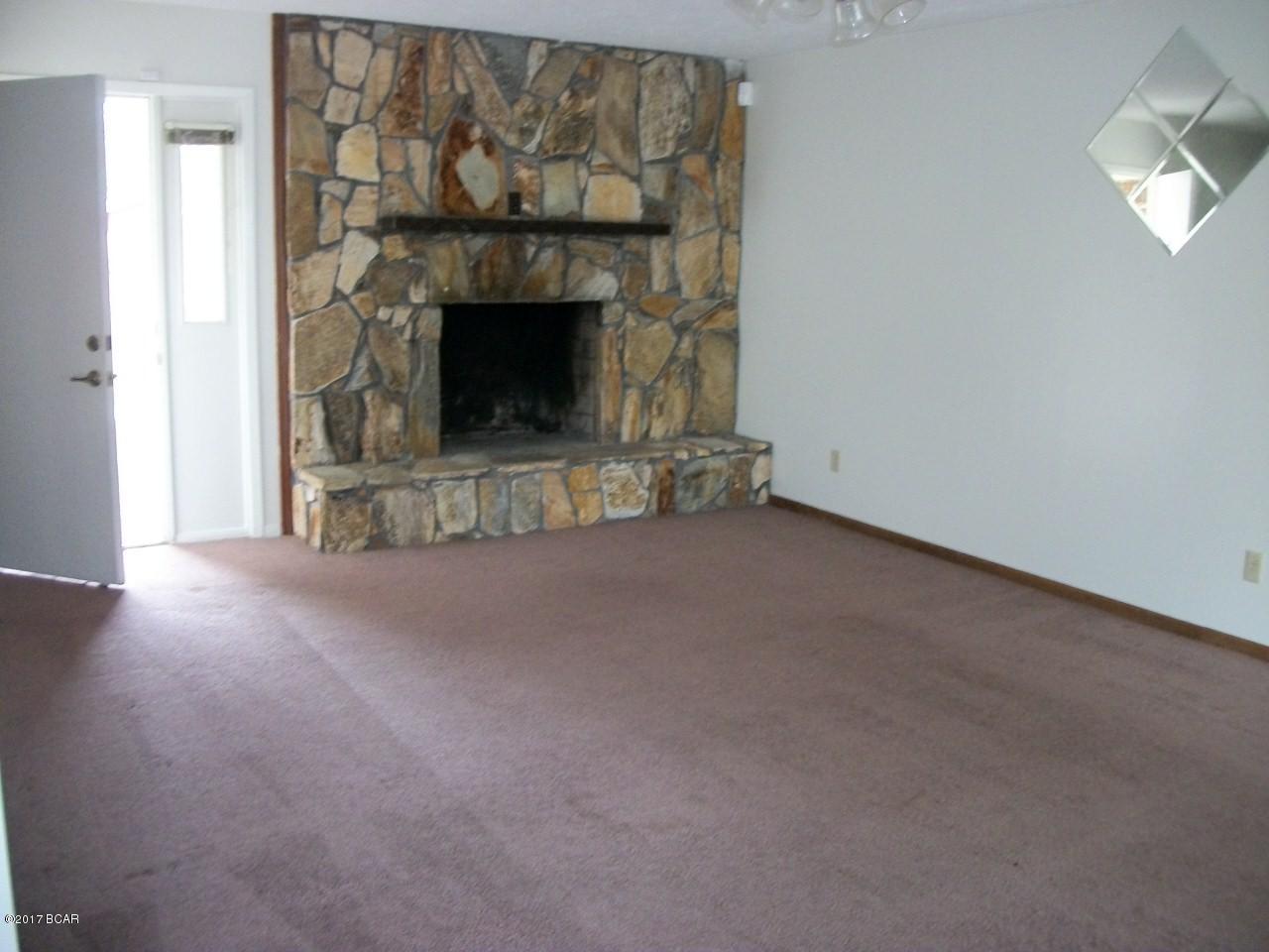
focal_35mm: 32
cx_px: 634
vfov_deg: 44.2
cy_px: 476
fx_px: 1173
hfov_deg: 56.8
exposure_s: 1/30
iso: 250
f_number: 2.9
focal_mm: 5.7
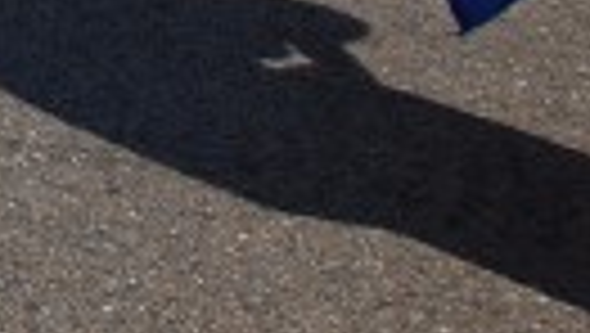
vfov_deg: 5.8
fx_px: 3007
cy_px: -749
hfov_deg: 9.0
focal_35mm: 192
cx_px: -1194
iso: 100
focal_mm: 20
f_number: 8
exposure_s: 1/250
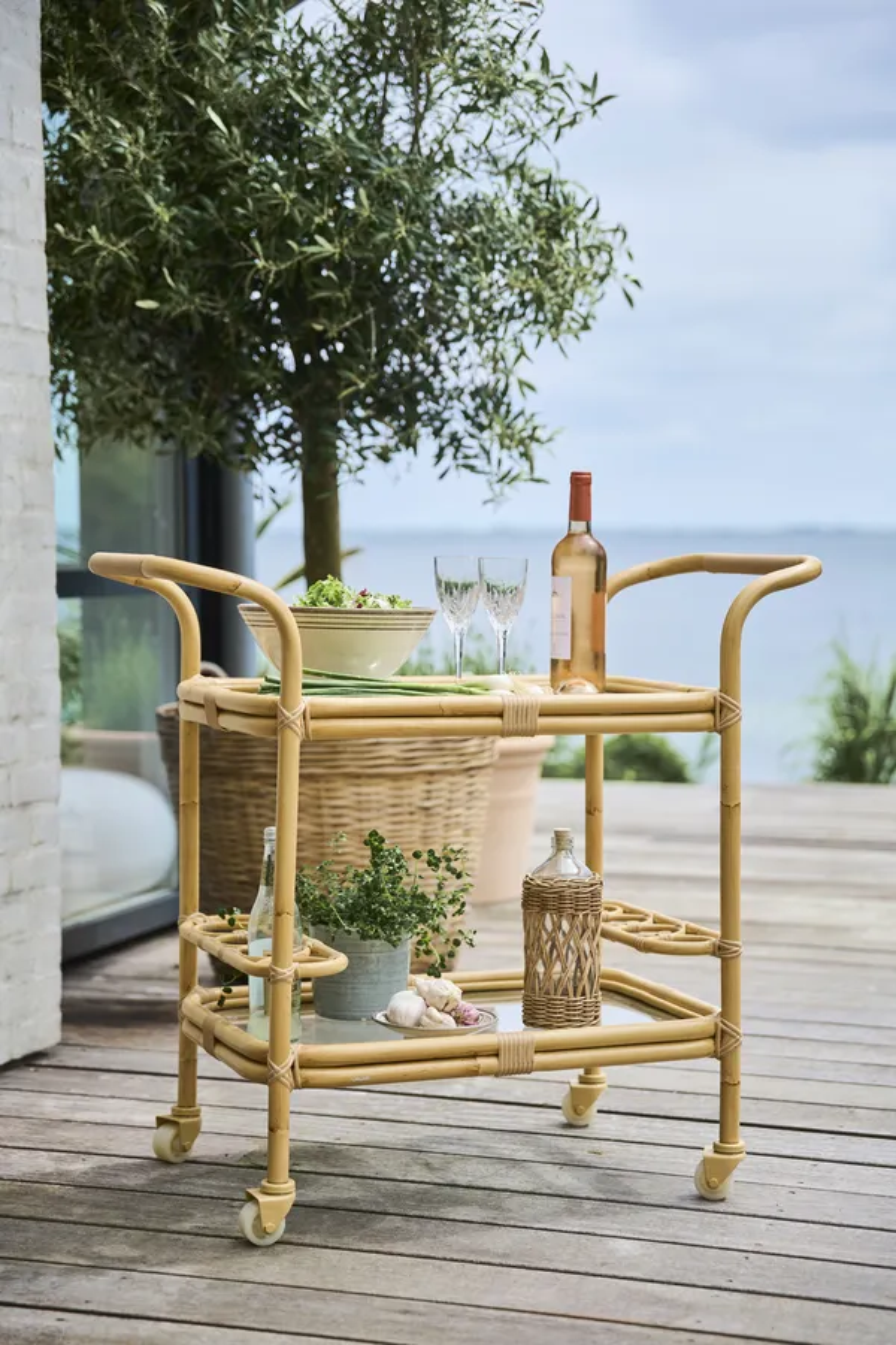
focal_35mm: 70
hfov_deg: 19.5
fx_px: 2613
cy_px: 672
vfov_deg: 28.8
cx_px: 448
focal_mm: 70
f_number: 2.8
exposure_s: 1/1000
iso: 100
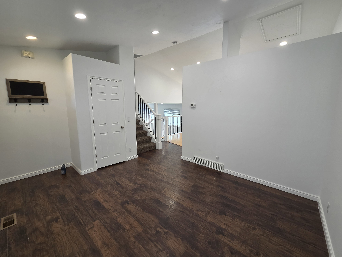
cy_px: 128
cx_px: 171
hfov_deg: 106.2
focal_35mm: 13
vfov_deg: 89.9
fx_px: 128
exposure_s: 1/120
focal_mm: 2.2
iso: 160
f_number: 2.2
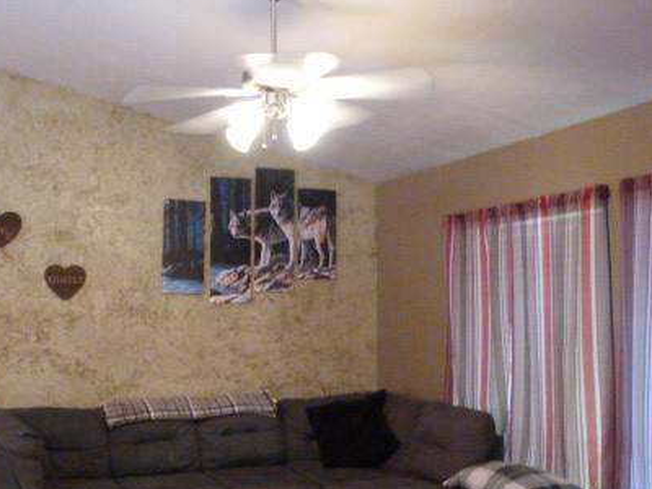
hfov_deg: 45.2
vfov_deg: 35.7
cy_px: 313
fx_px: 753
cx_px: 163
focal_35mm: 40
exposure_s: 1/25
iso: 800
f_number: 2.8
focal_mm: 4.5
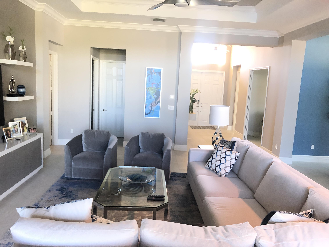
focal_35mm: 28
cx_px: 164
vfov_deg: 49.7
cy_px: 124
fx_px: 266
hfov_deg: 63.4
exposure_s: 1/15
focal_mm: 3.99
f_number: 1.8
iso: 64
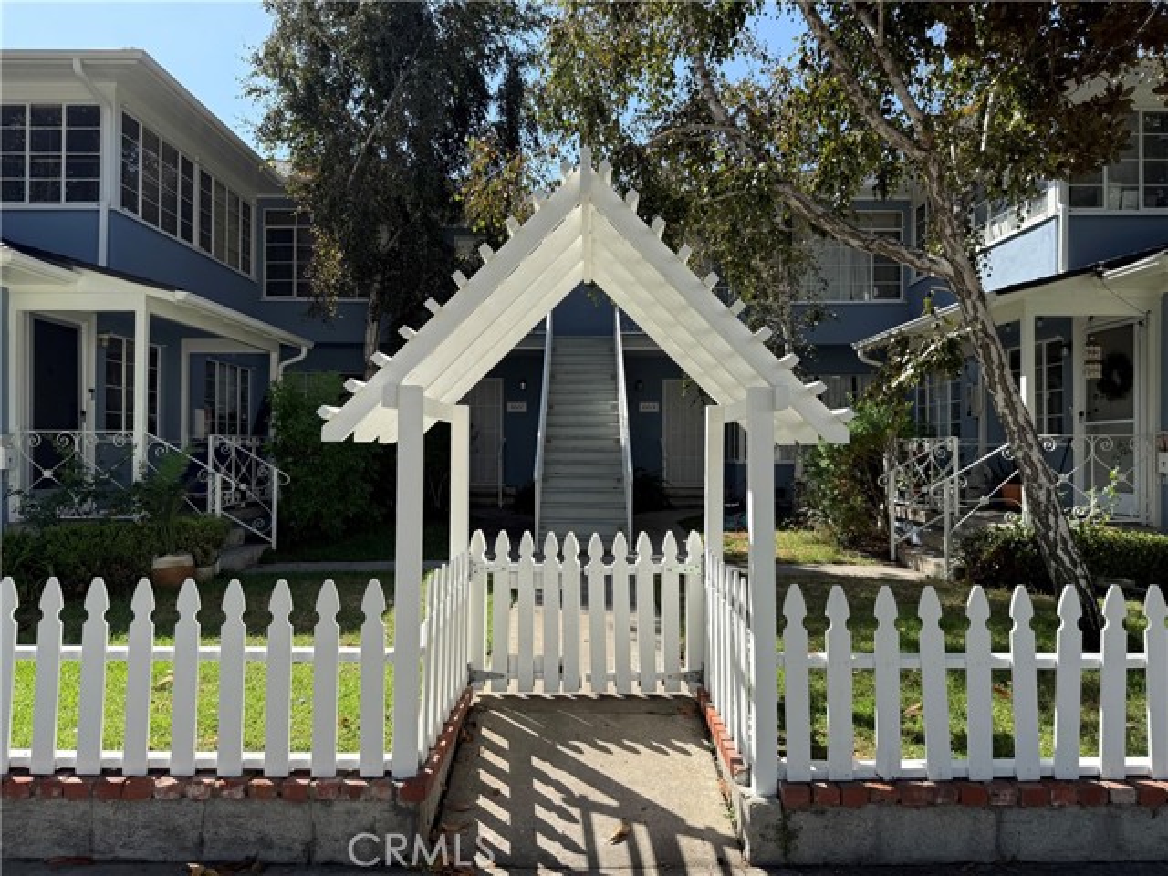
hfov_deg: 71.6
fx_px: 810
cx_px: 584
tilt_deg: +1.0
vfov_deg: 56.8
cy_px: 438
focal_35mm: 24
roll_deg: -0.1
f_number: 1.78
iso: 80
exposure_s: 1/2232
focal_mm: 6.76
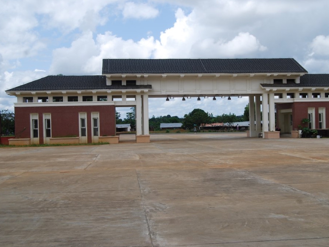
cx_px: 187
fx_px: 409
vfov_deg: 33.6
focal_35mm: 43
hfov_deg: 43.7
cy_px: 121
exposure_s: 1/250
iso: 100
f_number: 8
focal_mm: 26
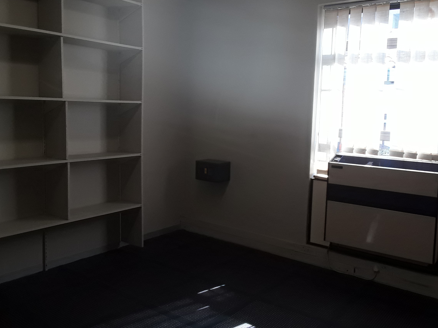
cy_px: 147
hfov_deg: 53.8
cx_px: 245
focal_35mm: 34
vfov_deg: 41.7
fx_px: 430
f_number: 1.9
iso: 40
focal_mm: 2.2
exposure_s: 1/50
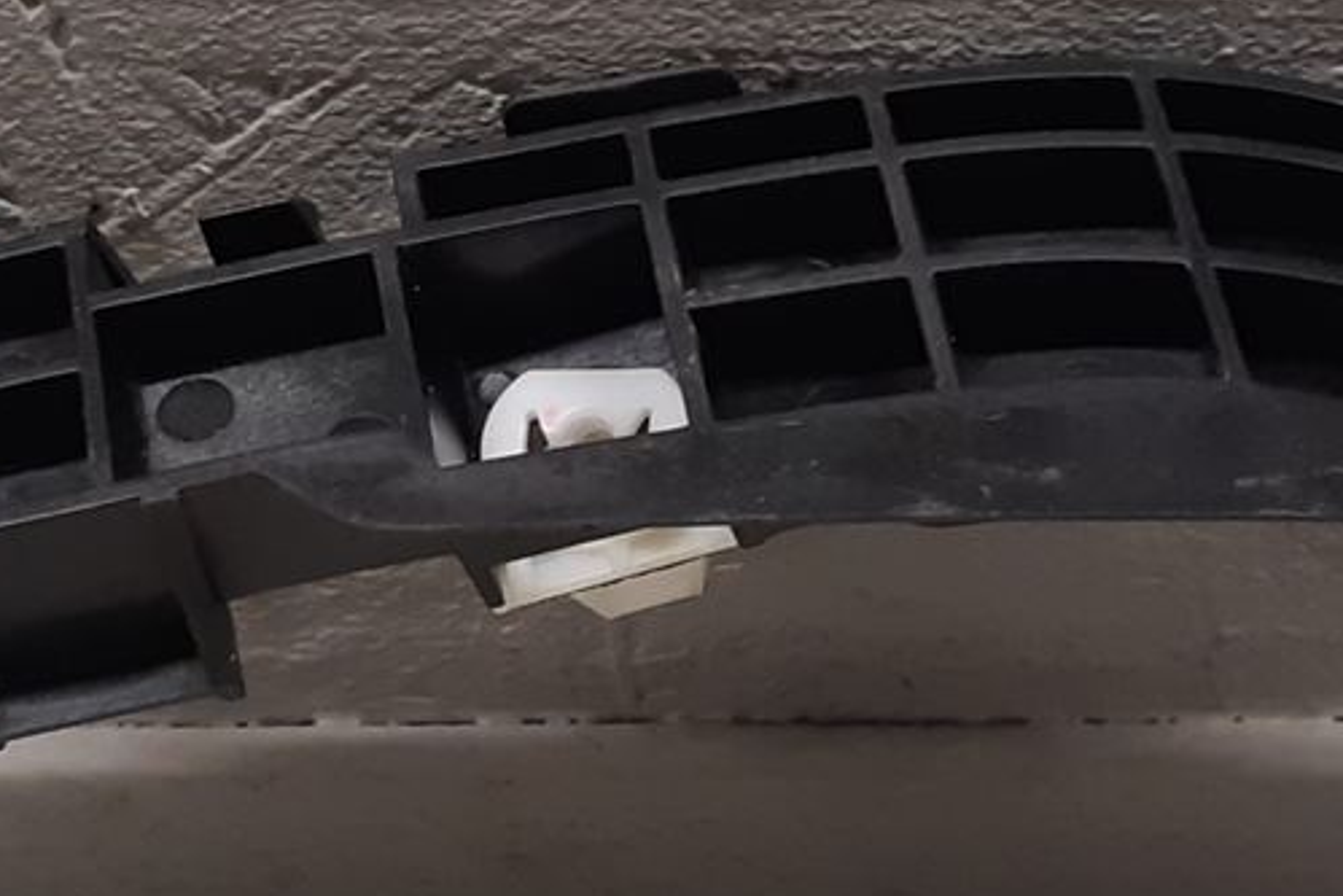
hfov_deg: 18.4
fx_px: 4142
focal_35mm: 111
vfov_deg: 12.3
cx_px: 484
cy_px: 500
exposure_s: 1/50
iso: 125
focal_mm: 3.93
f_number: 1.7
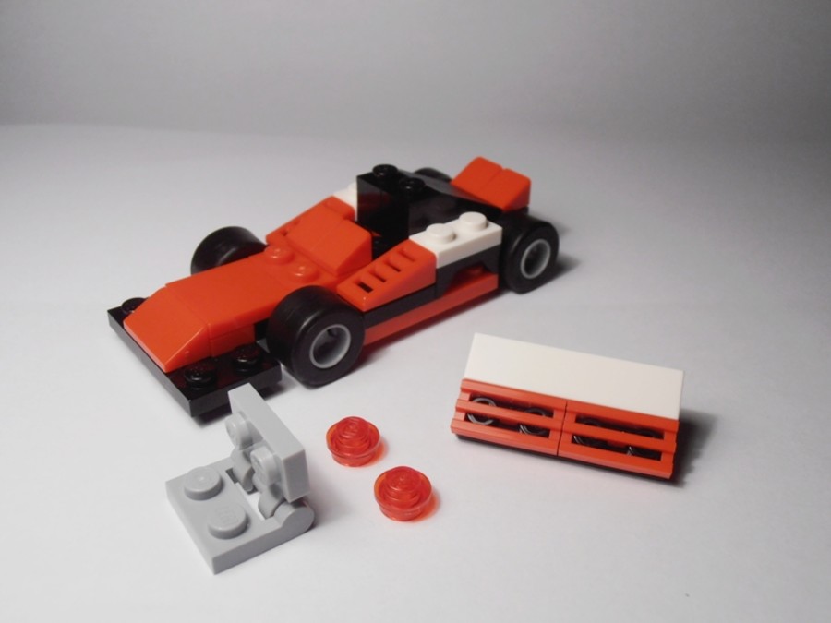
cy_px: 312
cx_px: 416
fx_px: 888
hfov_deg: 50.1
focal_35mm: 37
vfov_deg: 38.7
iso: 80
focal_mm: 6.61
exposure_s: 1/125
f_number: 3.9
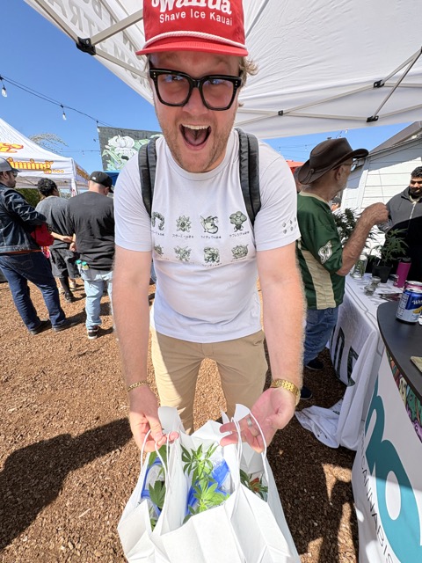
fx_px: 228
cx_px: 211
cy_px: 282
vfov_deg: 102.1
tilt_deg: -16.5
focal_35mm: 14
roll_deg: -0.2
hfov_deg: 85.7
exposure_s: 1/889
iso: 40
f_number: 2.2
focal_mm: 2.22
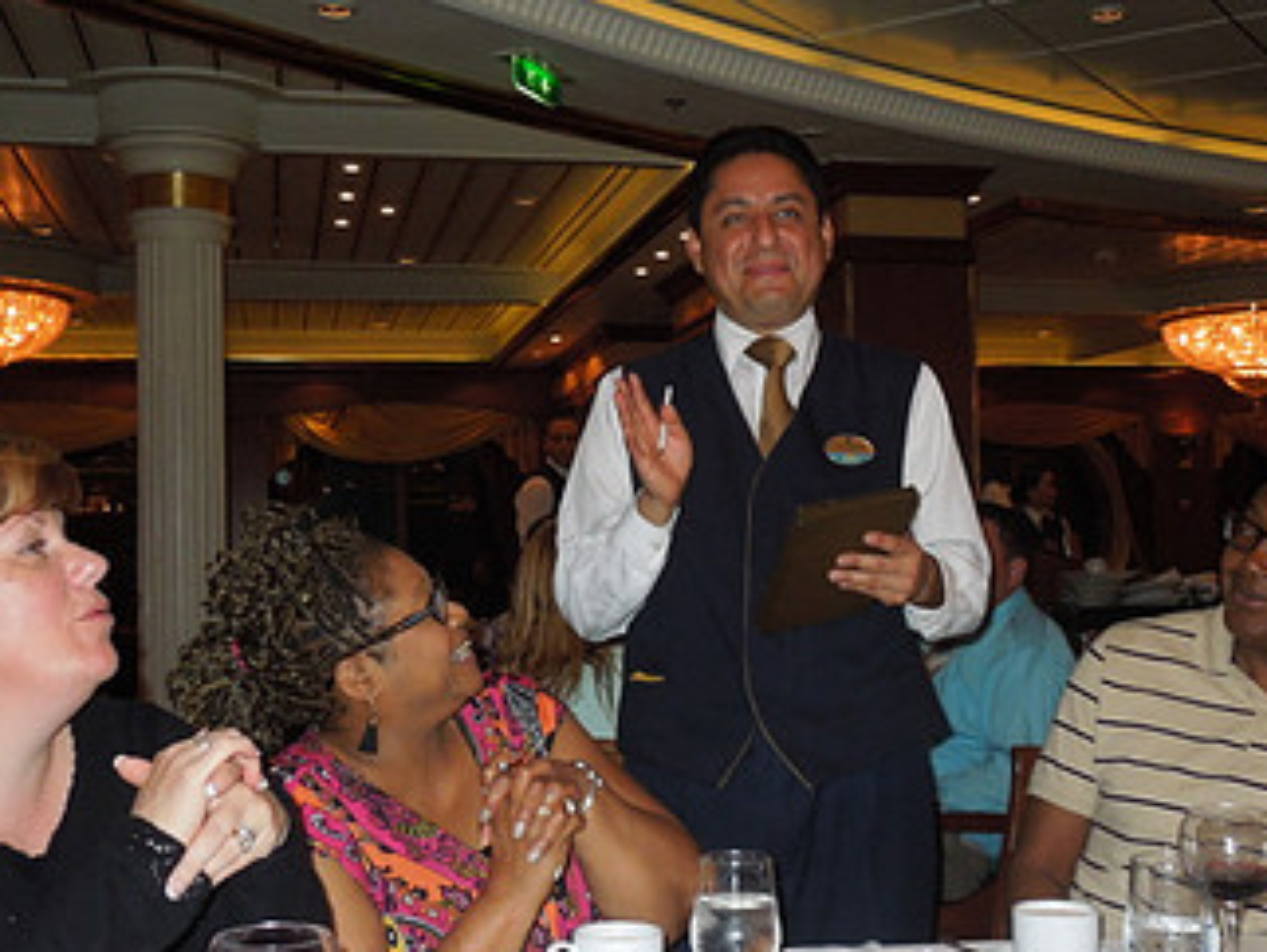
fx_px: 1648
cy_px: 474
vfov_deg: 32.2
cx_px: 704
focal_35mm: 45
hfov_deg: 42.0
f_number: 3.3
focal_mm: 4.5
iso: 250
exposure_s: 1/30
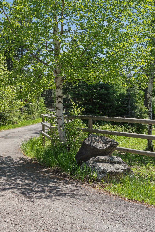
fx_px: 336
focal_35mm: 52
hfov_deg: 24.5
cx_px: -10
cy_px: 116
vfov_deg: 38.2
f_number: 6.3
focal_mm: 23
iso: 100
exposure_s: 1/320
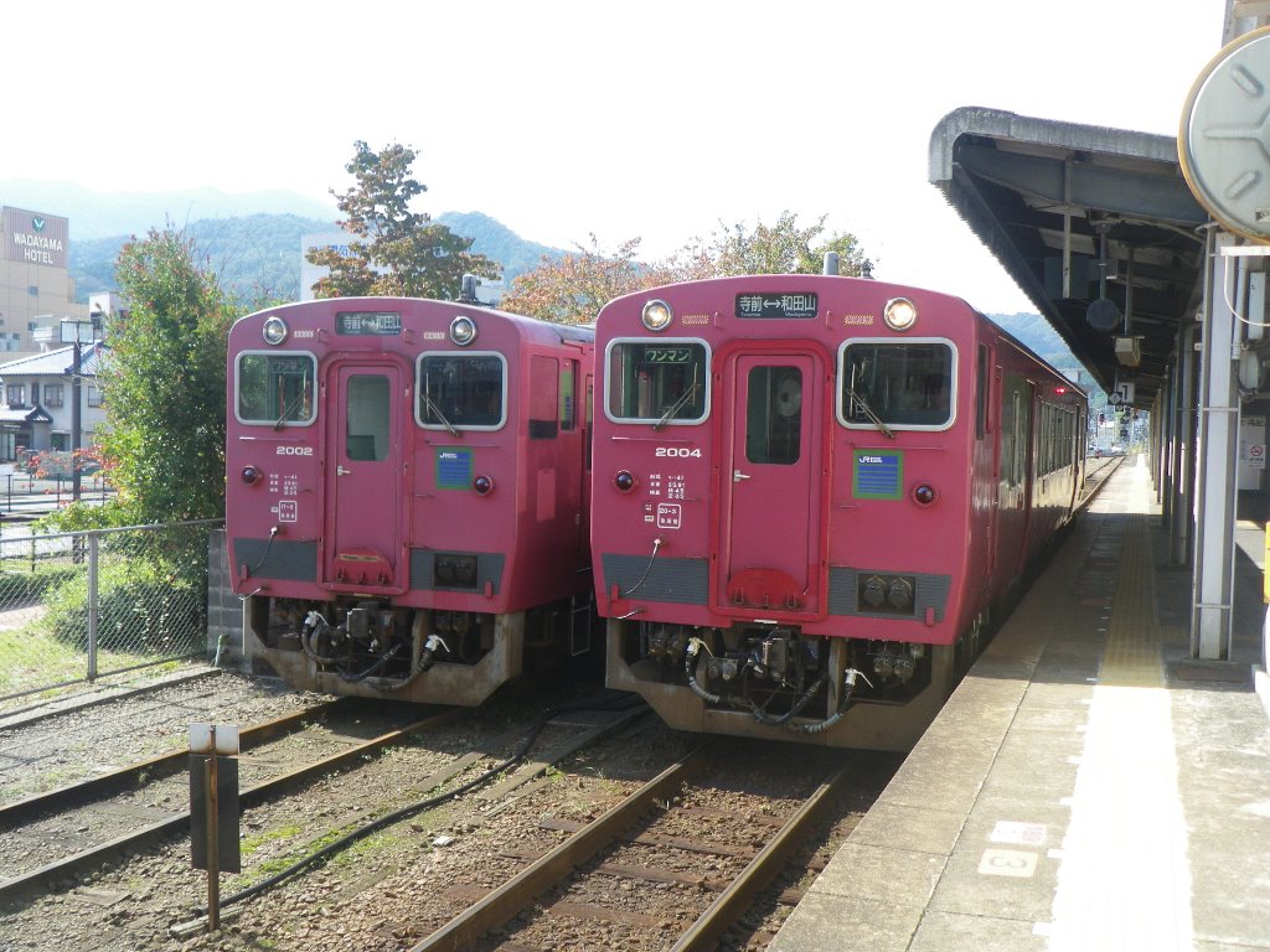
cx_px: 635
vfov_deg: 40.7
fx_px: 1284
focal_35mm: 35
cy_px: 476
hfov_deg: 52.6
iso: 64
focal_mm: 6.2
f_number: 3.8
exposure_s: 1/200
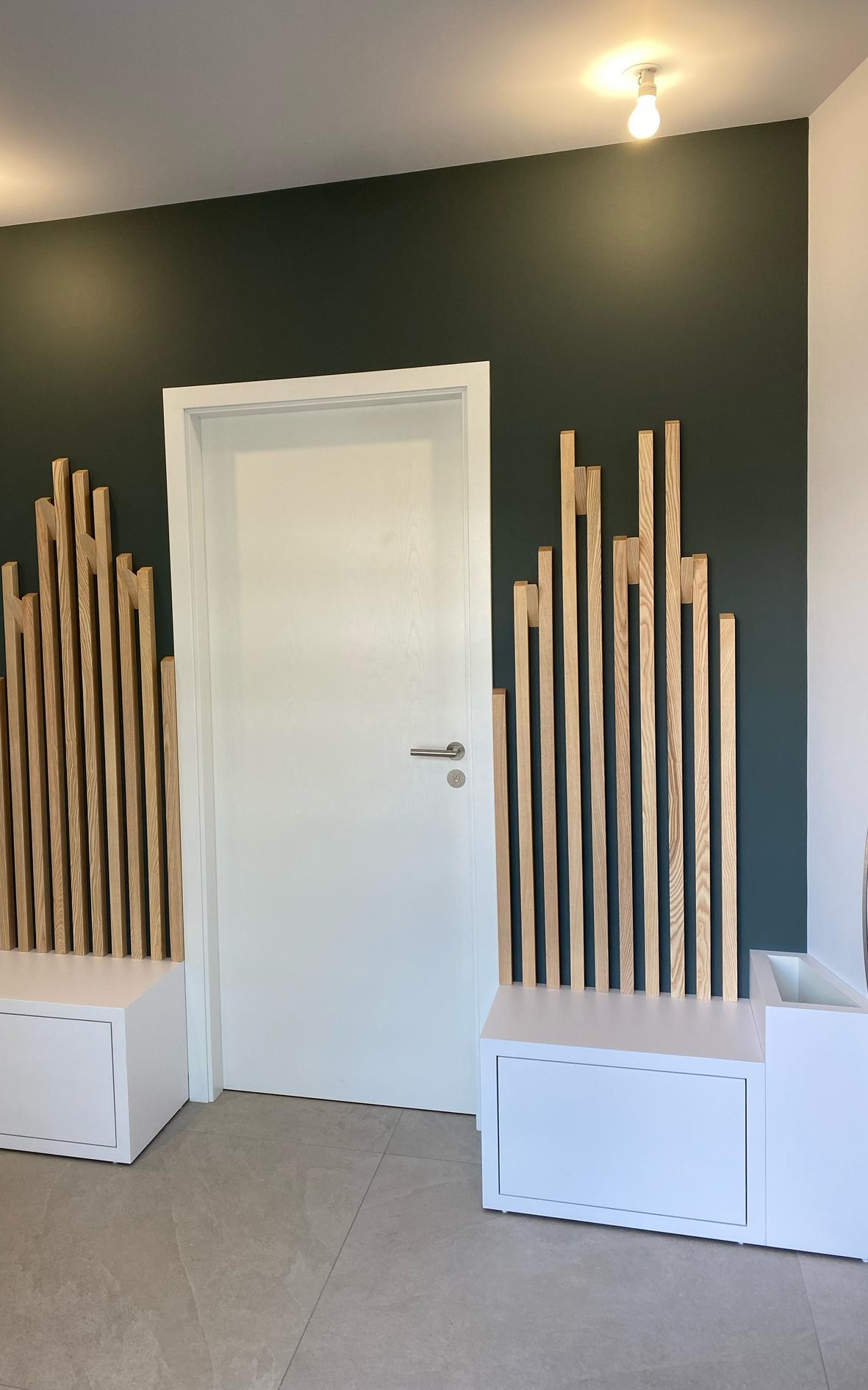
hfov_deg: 44.3
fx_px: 1060
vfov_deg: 66.5
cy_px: 685
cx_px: 342
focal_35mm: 28
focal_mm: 4.25
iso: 64
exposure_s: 1/100
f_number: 1.8
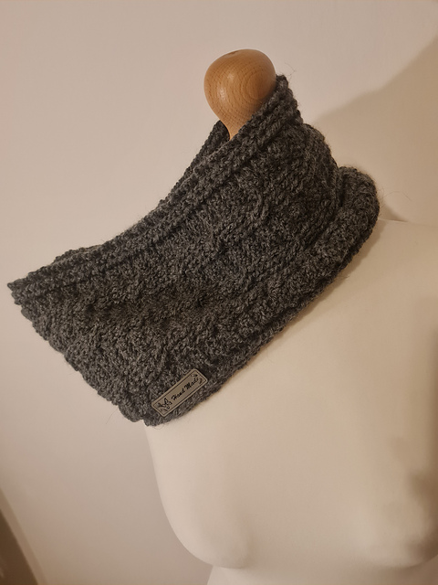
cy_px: 292
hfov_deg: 53.1
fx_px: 439
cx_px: 219
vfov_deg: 67.3
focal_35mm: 26
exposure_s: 1/50
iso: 400
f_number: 1.8
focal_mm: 5.4
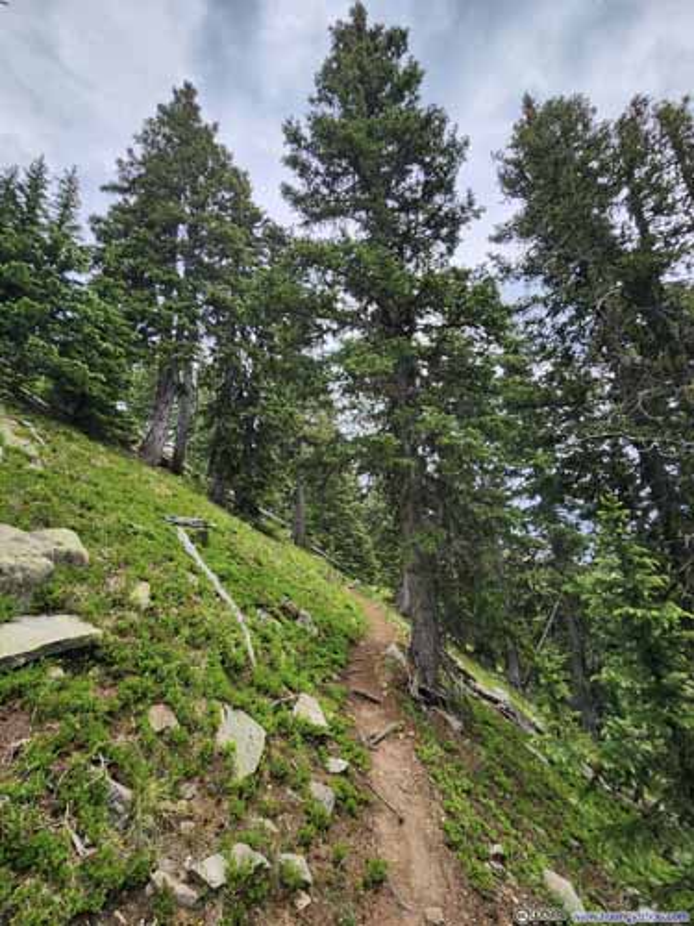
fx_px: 348
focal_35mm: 13
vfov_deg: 106.2
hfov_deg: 89.9
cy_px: 463
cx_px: 347
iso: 50
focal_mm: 2.2
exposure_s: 1/1100
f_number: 2.2
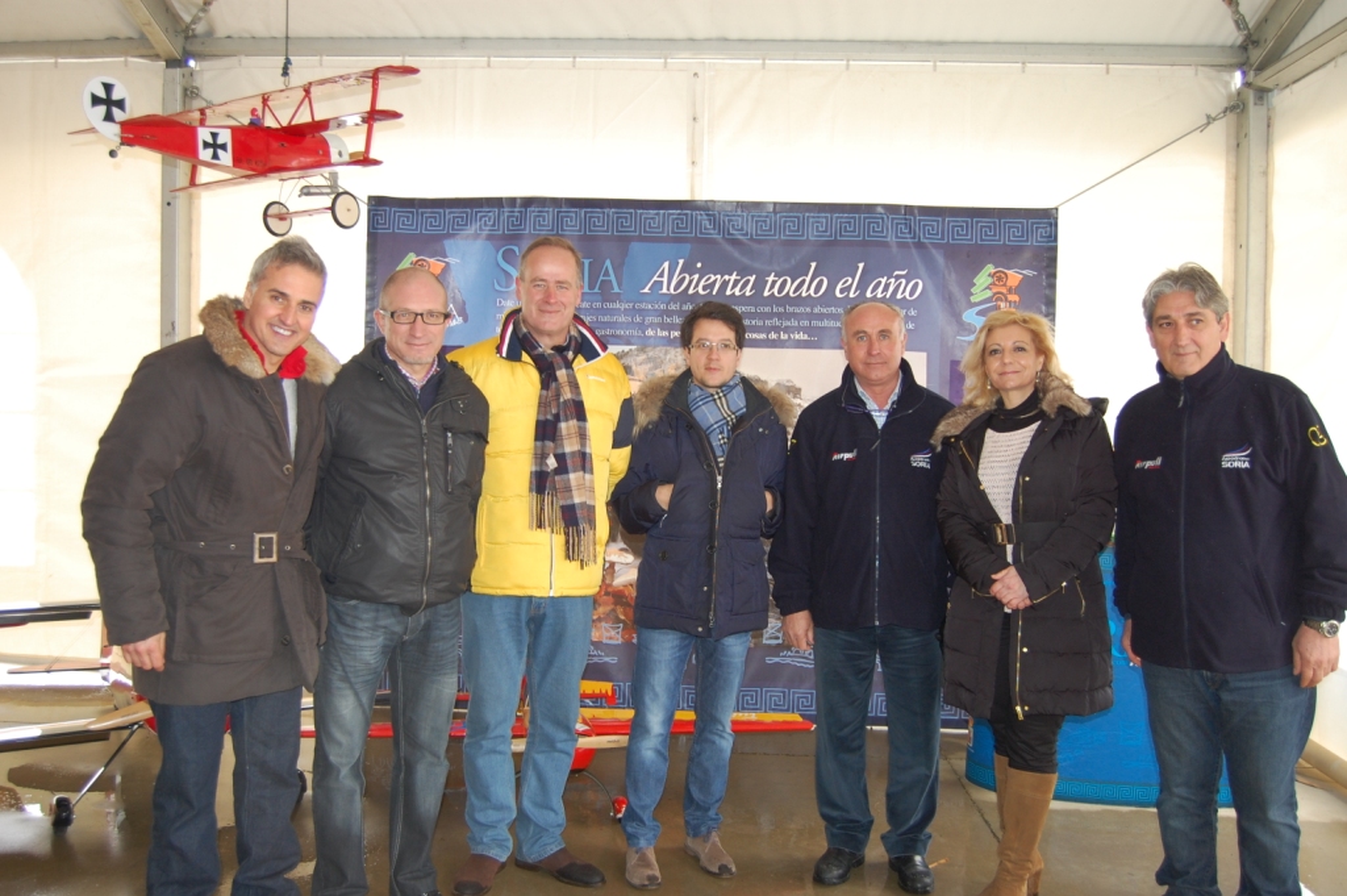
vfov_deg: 39.9
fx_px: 1234
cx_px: 674
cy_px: 448
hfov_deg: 57.3
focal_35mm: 33
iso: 400
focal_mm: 22
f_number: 3.8
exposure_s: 1/60
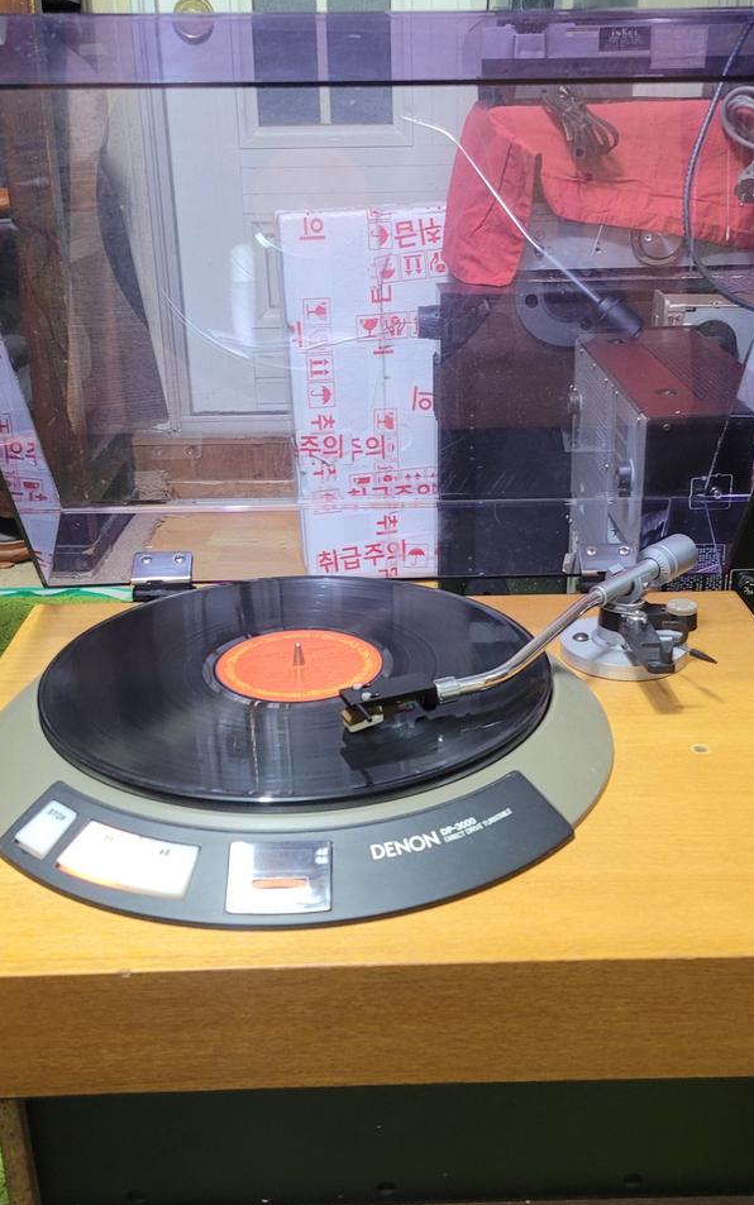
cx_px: 405
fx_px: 1216
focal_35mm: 37
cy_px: 601
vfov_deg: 52.7
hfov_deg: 34.4
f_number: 1.8
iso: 250
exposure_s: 1/40
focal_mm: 5.4
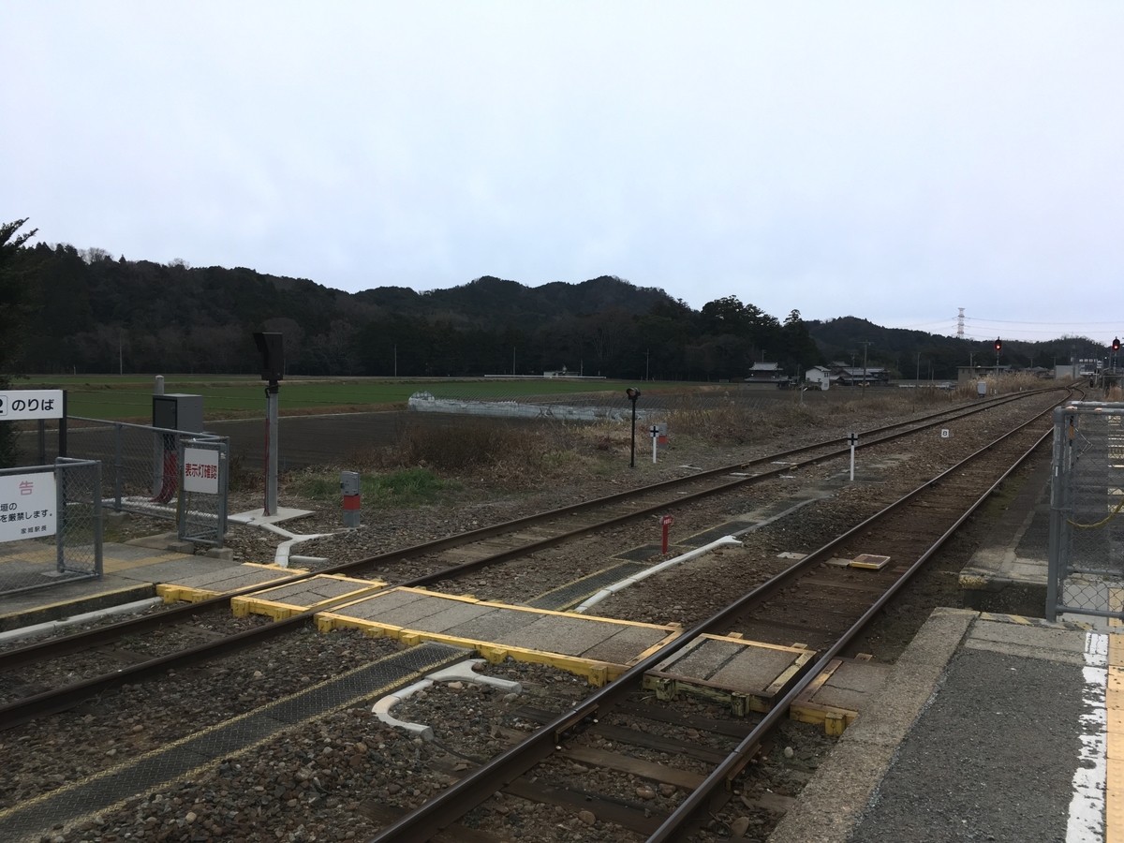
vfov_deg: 48.2
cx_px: 562
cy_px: 422
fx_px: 942
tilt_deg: -4.0
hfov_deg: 61.7
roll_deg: -0.6
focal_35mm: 29
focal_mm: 4.15
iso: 40
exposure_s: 1/120
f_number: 2.2
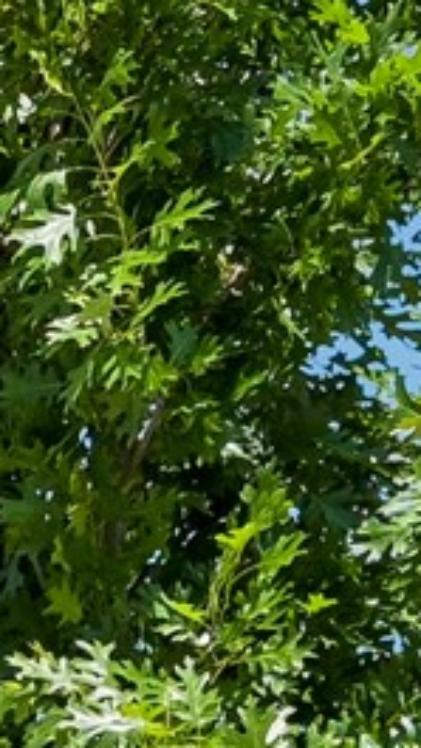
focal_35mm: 309
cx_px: -1464
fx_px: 6134
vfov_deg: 6.5
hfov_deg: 3.7
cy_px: 1984
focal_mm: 24
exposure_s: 1/500
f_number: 6.7
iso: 100
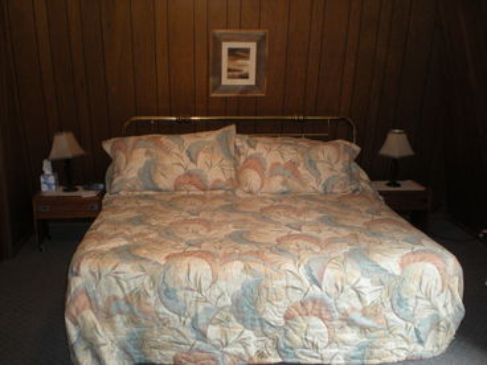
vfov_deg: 37.7
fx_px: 535
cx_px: 244
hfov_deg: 49.0
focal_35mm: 38
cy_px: 182
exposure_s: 1/30
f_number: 3.1
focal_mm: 6.3
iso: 177
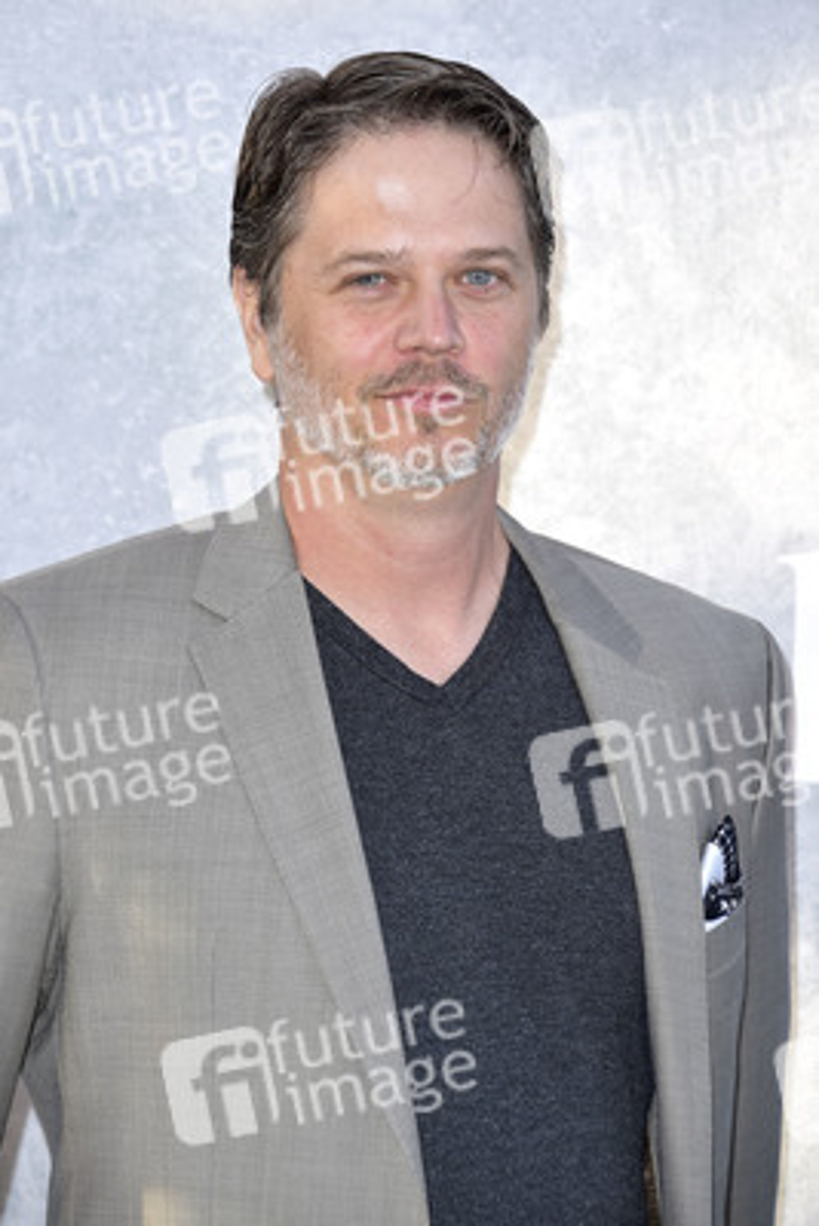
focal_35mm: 150
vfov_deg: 13.7
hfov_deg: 9.2
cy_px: 613
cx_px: 410
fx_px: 5114
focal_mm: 150
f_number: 6.3
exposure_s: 1/250
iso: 500
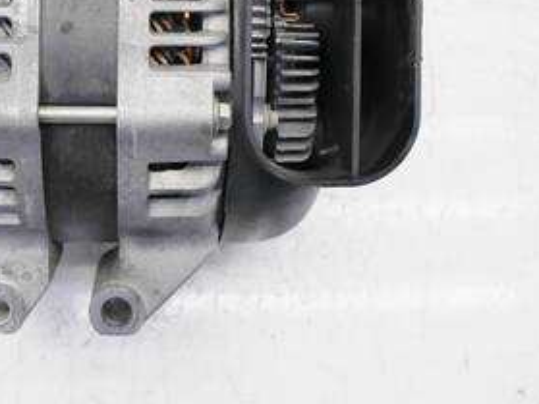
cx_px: 131
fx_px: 856
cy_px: 89
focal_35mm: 55
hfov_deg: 34.2
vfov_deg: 26.1
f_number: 3.9
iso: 200
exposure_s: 1/80
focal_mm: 16
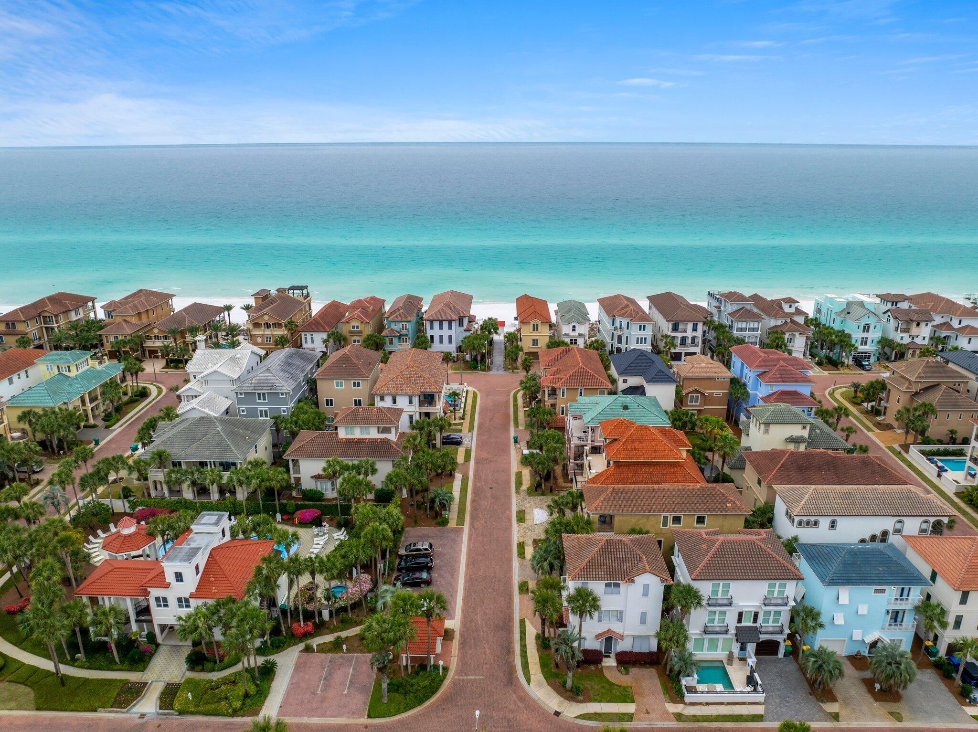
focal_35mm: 24
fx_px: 678
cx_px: 489
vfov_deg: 56.8
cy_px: 366
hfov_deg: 71.6
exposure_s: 1/320
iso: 100
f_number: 2.8
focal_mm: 12.29
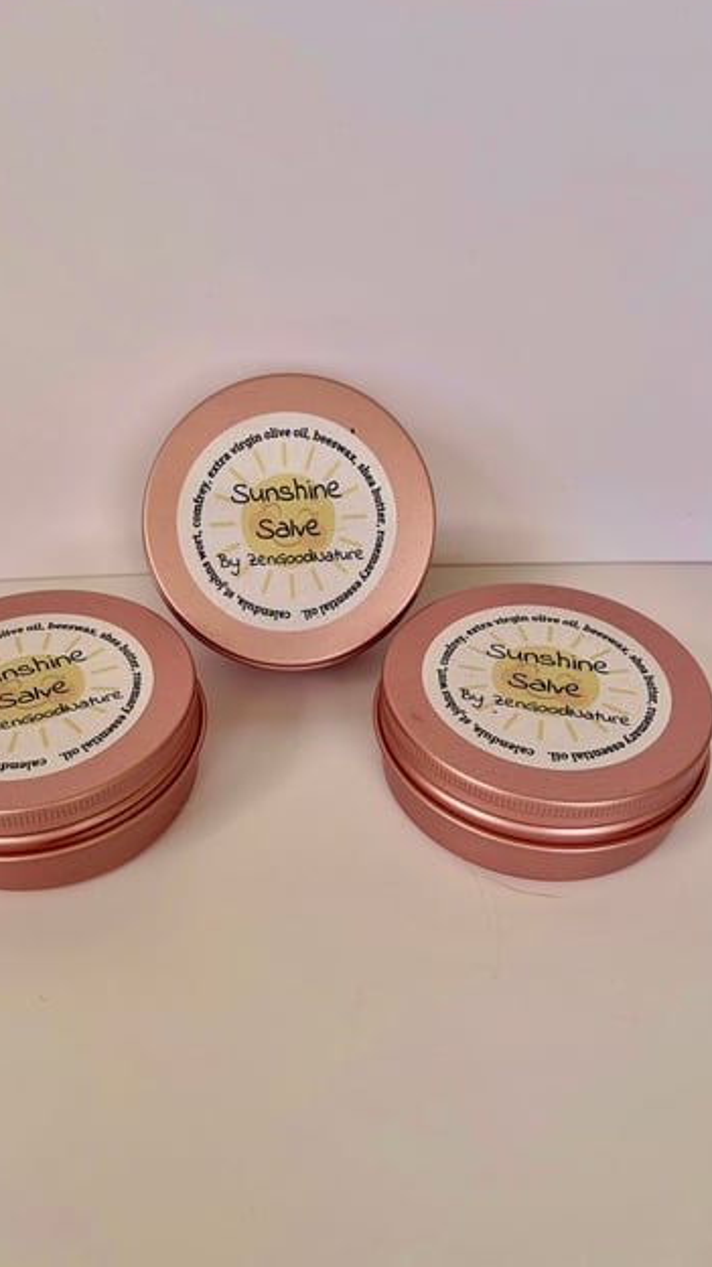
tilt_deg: -40.6
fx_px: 975
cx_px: 302
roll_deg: +0.5
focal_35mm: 29
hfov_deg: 40.0
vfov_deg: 66.1
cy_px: 621
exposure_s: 1/641
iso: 50
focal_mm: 5.96
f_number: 1.6
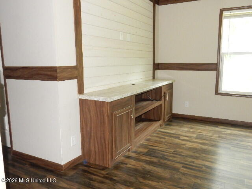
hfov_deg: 60.0
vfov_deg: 46.8
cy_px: 94
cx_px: 126
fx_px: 218
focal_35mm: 30
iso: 720
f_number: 4
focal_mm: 5.4
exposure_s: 1/30
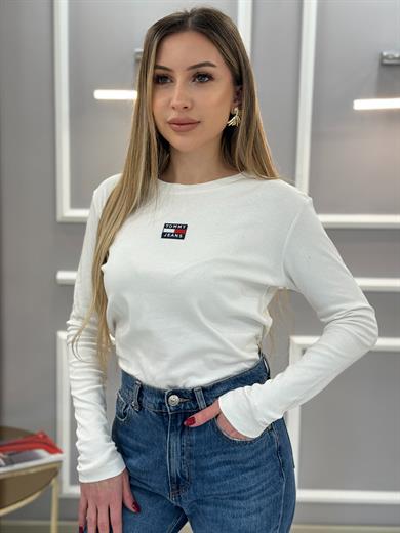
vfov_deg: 39.7
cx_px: 200
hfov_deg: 30.3
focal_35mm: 48
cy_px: 266
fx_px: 740
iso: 80
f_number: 1.78
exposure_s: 1/100
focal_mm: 6.76
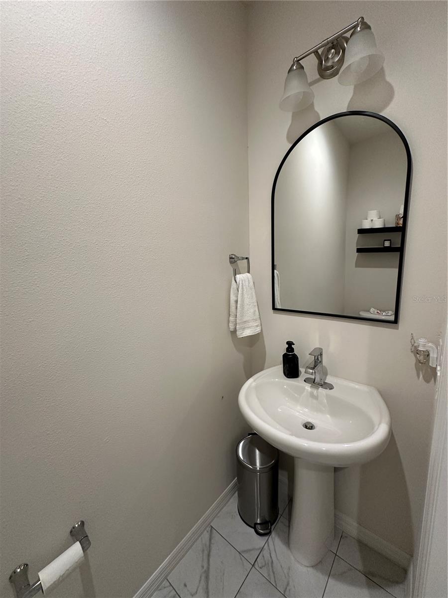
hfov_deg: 85.7
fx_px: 242
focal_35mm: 14
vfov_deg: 102.1
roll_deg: +0.9
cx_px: 224
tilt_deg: -9.1
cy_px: 299
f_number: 2.2
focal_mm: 2.22
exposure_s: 1/120
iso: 250
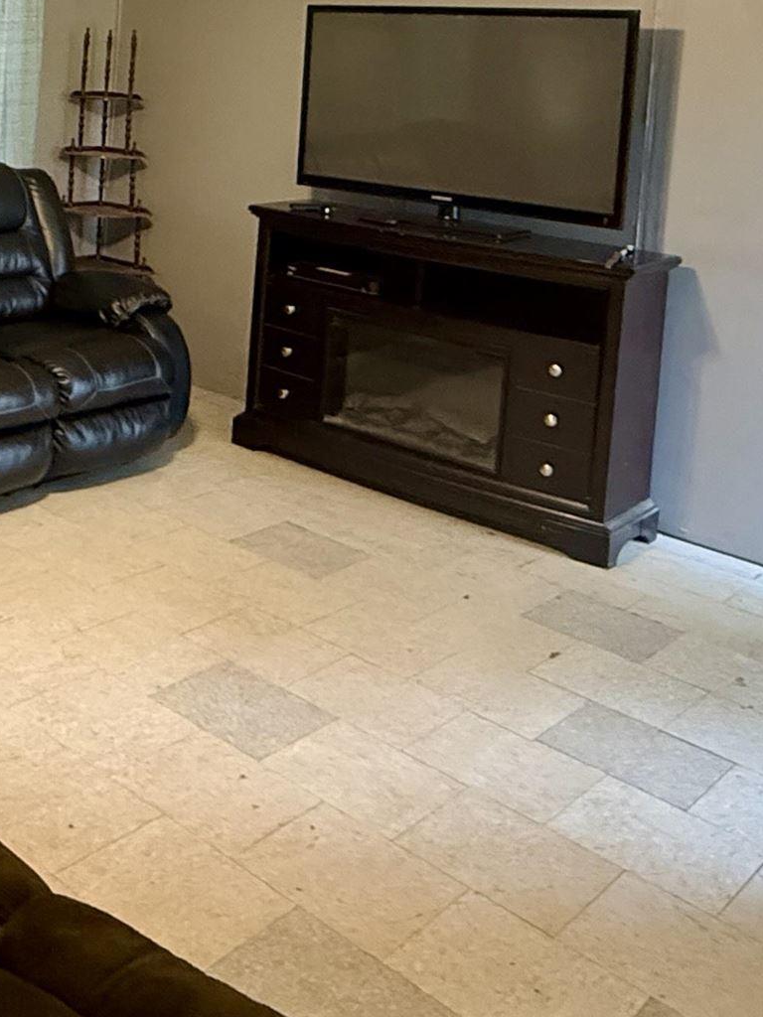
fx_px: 1234
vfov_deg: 41.4
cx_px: -46
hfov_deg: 31.1
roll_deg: -3.3
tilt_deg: -2.5
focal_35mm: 42
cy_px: 111
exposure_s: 1/60
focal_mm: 2.22
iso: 640
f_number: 2.2
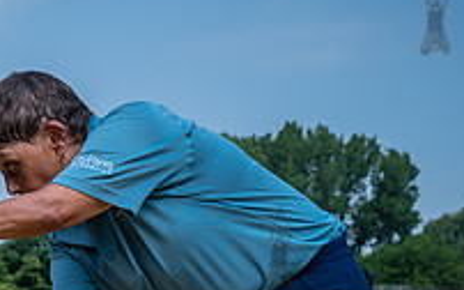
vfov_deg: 9.8
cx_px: -141
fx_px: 1668
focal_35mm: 132
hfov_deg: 15.1
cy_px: 356
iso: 160
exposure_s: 1/1000
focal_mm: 39
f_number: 5
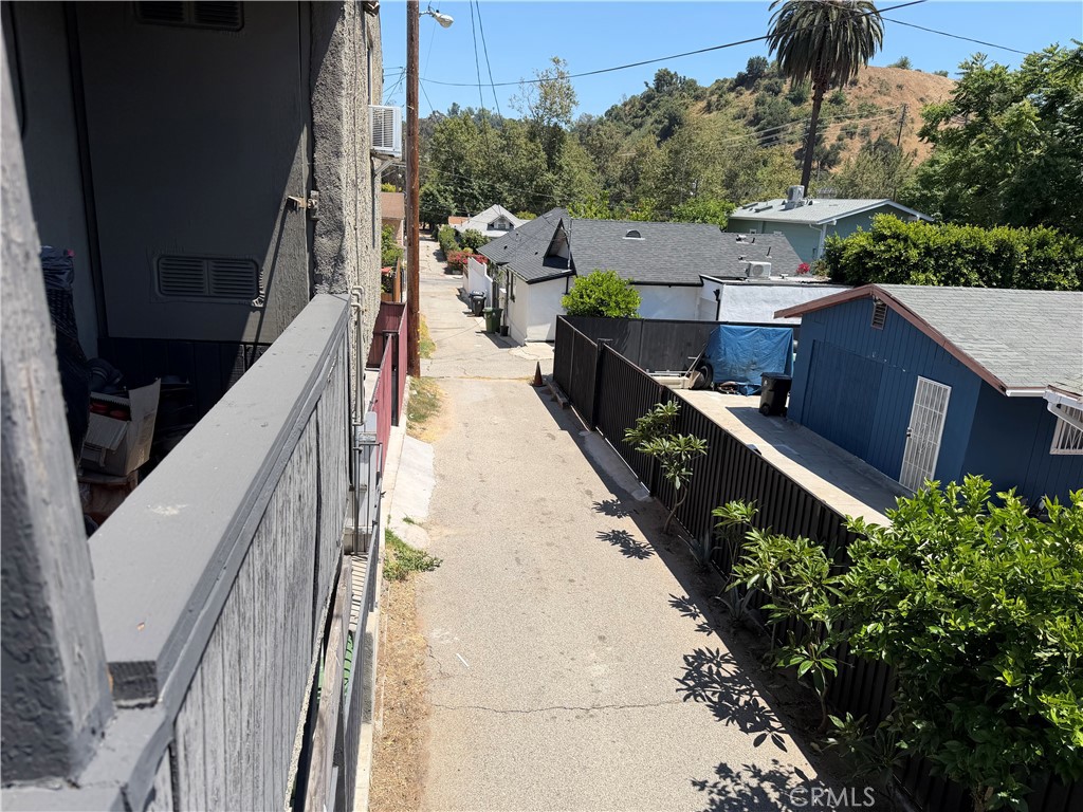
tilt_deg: -15.6
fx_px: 751
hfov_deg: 71.6
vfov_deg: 56.8
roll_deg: -2.2
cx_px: 542
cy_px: 406
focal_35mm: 24
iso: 80
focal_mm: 6.76
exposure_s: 1/3584
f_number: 1.78
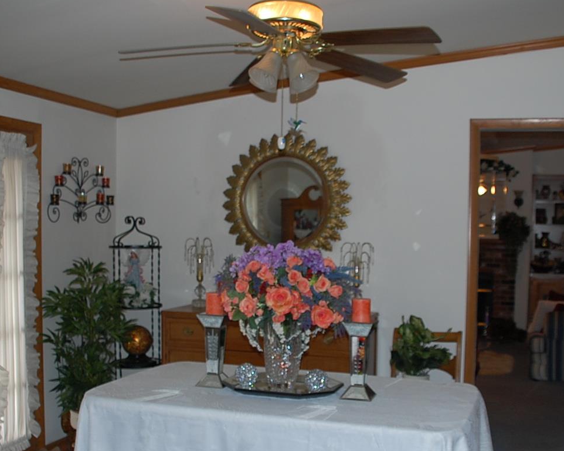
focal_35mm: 44
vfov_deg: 33.9
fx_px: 734
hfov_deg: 41.9
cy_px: 286
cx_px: 318
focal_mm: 20
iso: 400
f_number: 3.8
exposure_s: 1/60
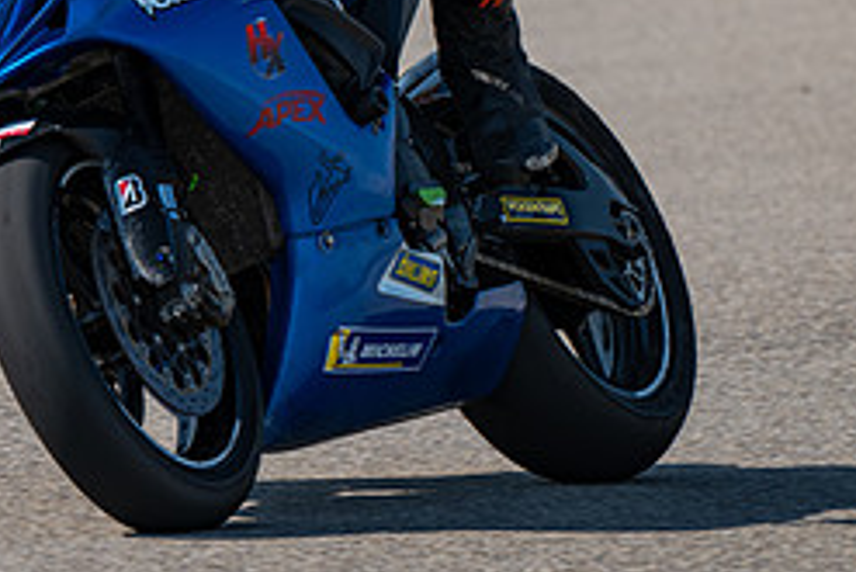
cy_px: 61
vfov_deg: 2.0
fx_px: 16772
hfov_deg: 2.9
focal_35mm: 705
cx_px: -28
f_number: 6.3
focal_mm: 300
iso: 160
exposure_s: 1/1250
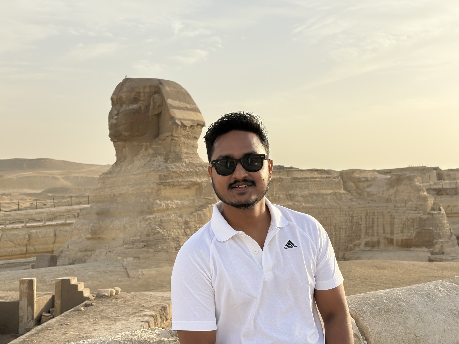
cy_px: 172
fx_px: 690
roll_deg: -0.2
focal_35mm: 52
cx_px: 230
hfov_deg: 36.8
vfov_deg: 28.0
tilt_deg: +1.6
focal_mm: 5.96
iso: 50
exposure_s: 1/2451
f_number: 1.6
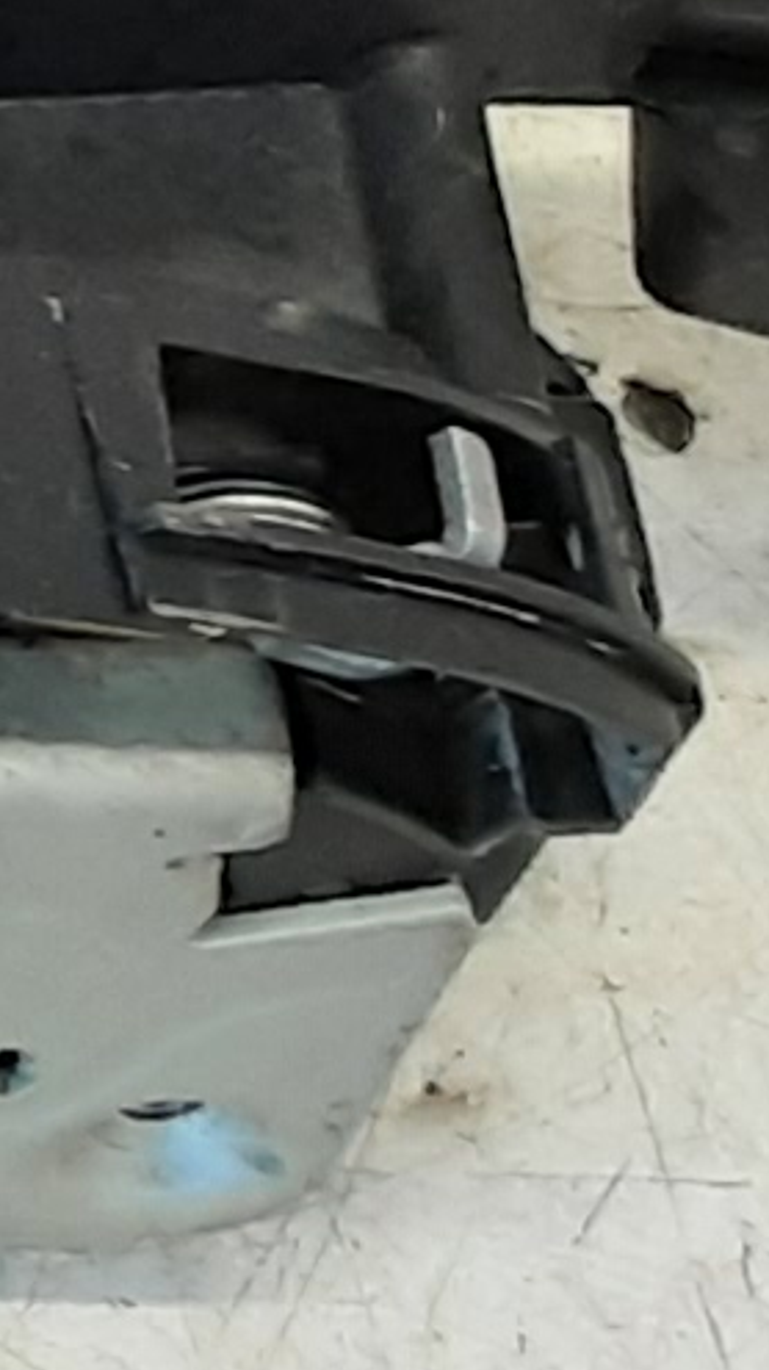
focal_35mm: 194
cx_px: -1870
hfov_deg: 5.7
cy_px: -291
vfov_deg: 10.9
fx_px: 7041
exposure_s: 1/50
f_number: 1.9
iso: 100
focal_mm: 2.91
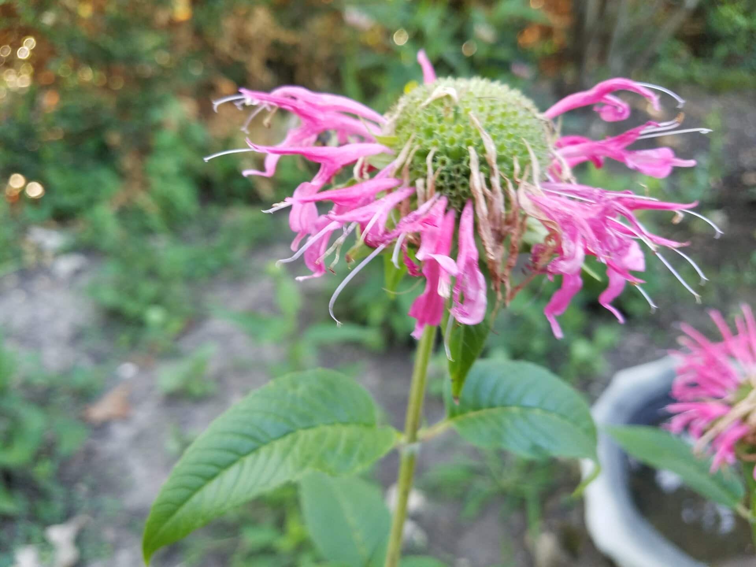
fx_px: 568
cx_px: 378
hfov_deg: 67.3
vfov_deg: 53.1
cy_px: 284
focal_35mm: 26
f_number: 1.7
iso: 80
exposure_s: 1/60
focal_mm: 4.2
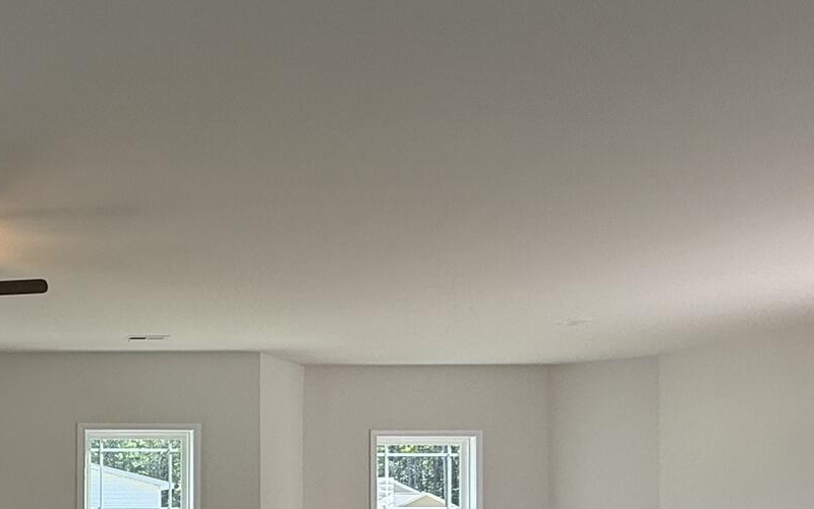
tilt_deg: +2.0
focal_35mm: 38
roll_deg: -0.5
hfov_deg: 43.1
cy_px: 495
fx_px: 843
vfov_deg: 31.4
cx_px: -26
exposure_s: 1/146
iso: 50
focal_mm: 2.22
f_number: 2.2
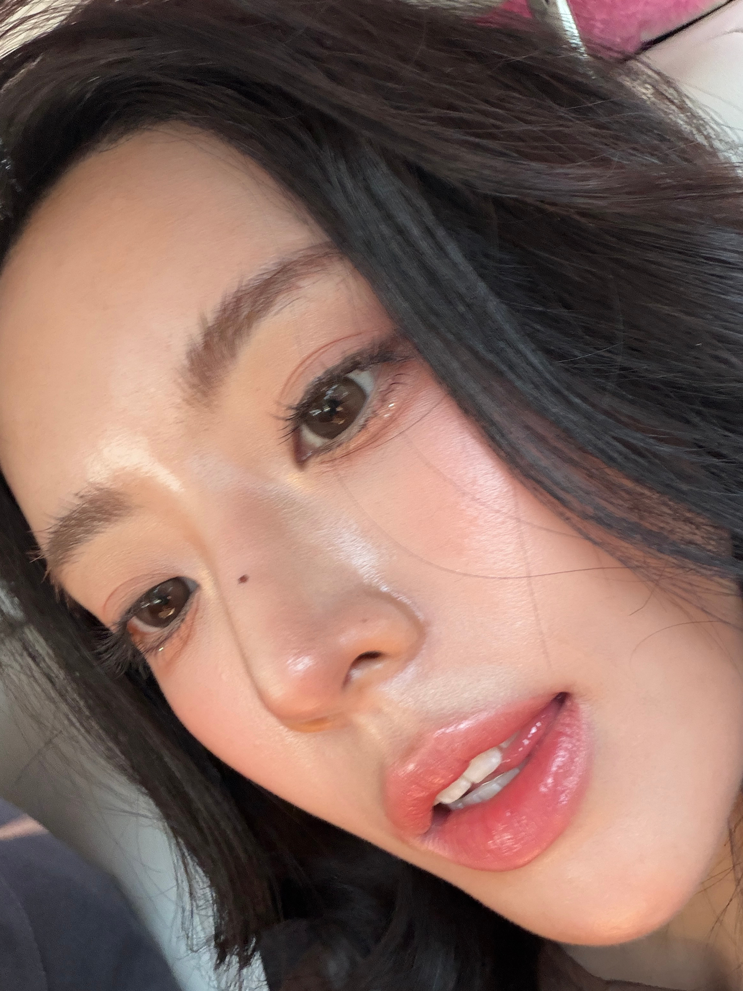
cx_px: 372
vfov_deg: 60.0
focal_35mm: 30
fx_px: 859
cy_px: 496
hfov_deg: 46.8
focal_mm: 2.71
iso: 200
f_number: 1.9
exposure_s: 1/60
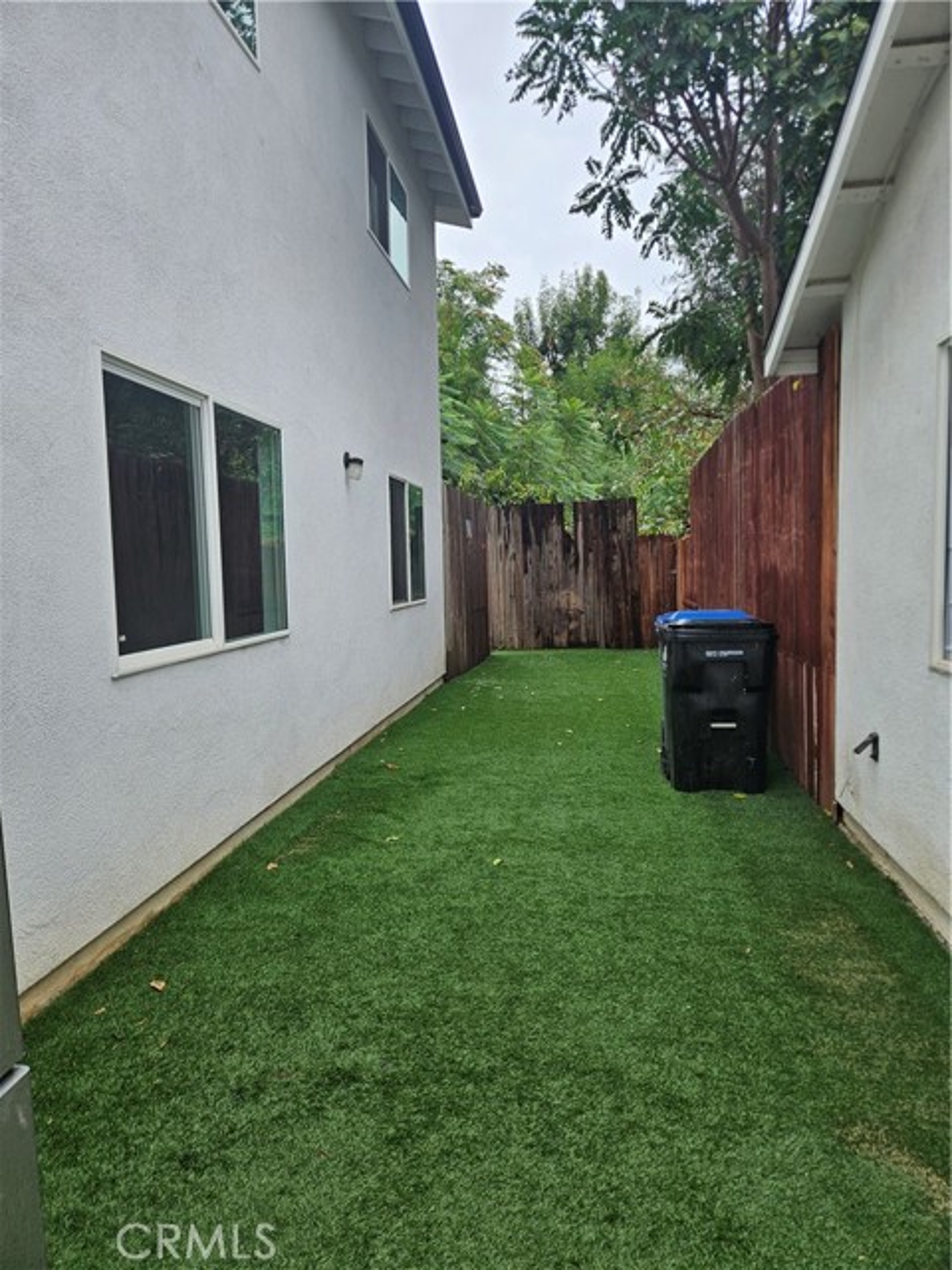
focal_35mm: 23
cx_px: 476
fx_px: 843
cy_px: 635
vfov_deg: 73.9
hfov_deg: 58.9
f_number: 1.8
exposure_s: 1/476
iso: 25
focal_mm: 5.4
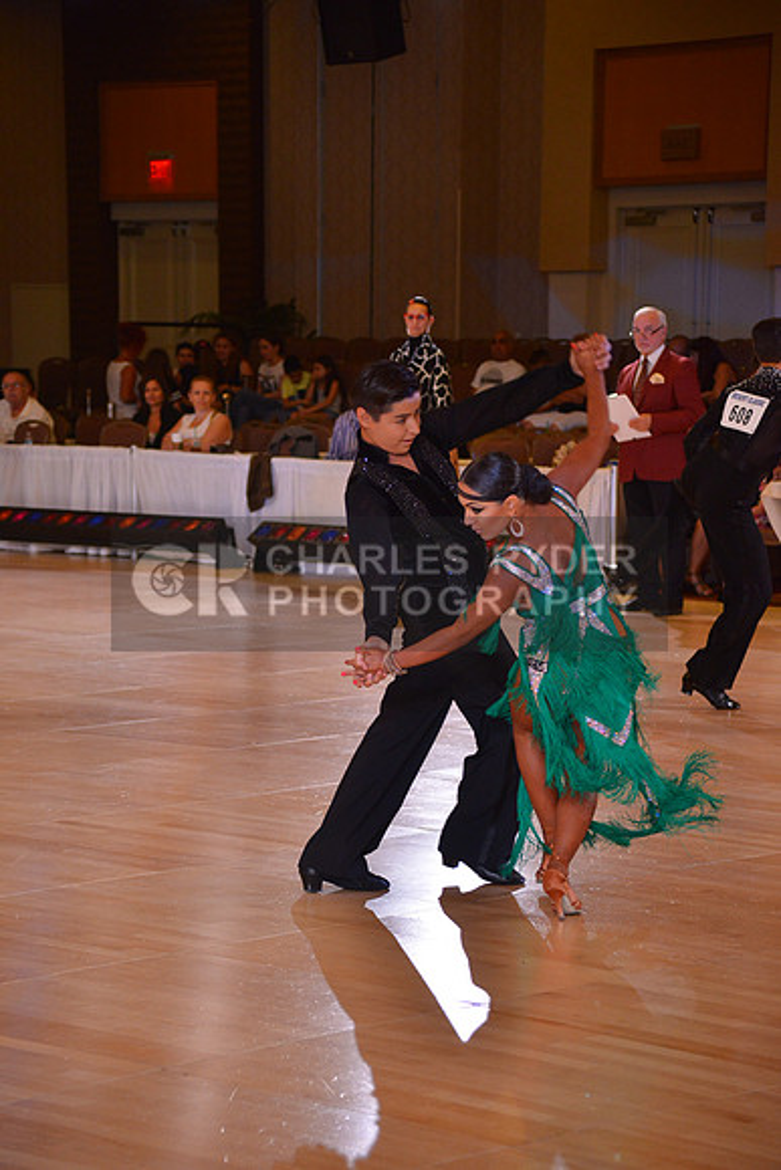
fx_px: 3642
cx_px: 390
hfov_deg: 12.2
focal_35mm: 112
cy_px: 585
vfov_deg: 18.3
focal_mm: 112
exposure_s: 1/250
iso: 2000
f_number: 5.3
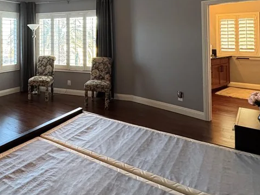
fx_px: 225
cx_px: 40
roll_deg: +0.8
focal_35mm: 30
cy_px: 34
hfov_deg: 54.4
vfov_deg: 44.1
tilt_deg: +0.9
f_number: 2.2
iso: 320
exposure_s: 1/60
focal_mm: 2.22
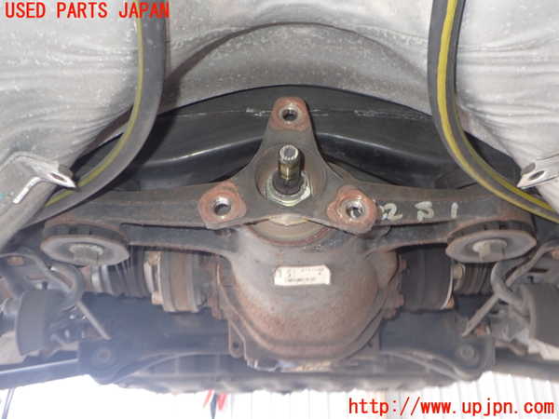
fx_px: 484
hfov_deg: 60.0
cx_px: 280
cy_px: 210
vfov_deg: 46.8
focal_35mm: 30
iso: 200
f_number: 2.3
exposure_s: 1/30
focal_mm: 5.4
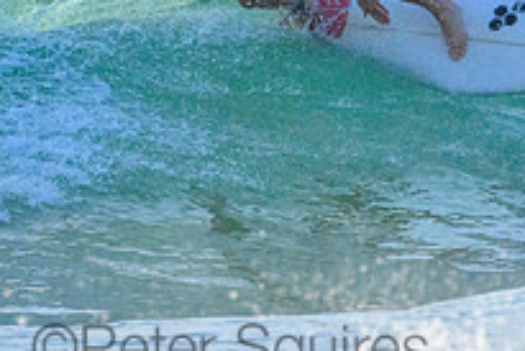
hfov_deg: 0.9
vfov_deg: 0.6
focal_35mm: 2260
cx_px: 230
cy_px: -78
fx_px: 32981
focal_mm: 800
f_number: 11
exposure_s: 1/2000
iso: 3200
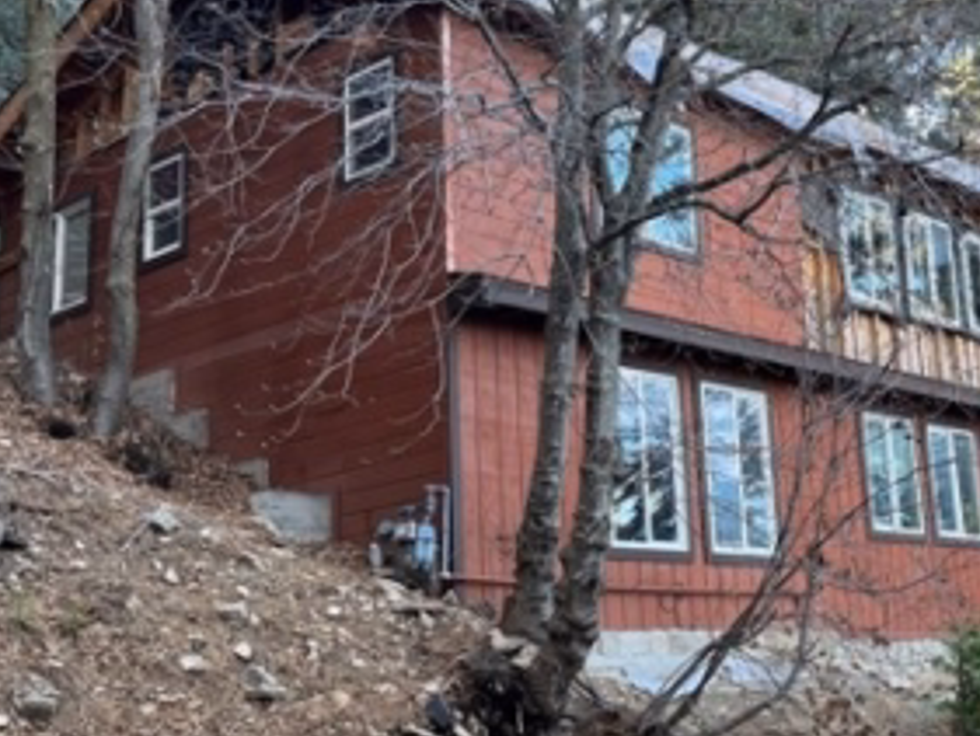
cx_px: 851
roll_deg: +5.0
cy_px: 293
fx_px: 1529
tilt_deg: +15.5
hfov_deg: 33.9
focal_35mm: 54
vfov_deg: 27.0
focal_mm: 5.1
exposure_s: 1/121
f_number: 1.6
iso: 64
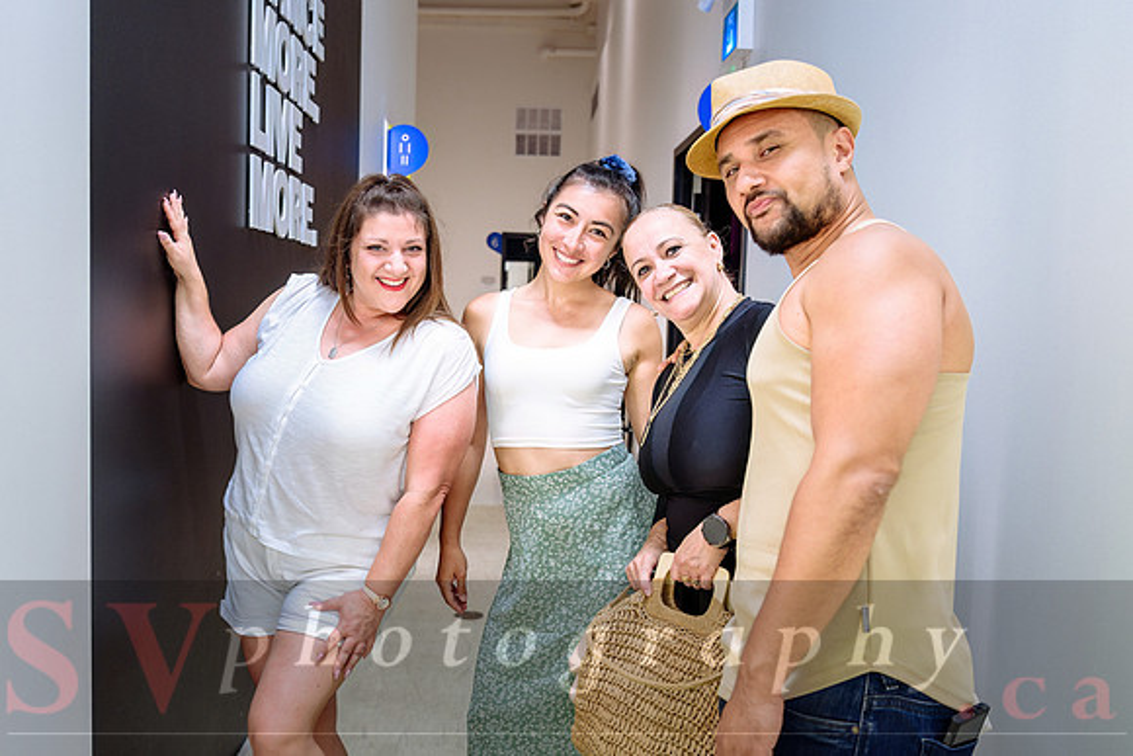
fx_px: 1062
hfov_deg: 56.2
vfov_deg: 39.2
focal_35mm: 34
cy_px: 377
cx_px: 549
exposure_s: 1/100
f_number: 3.5
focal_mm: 32
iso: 1600
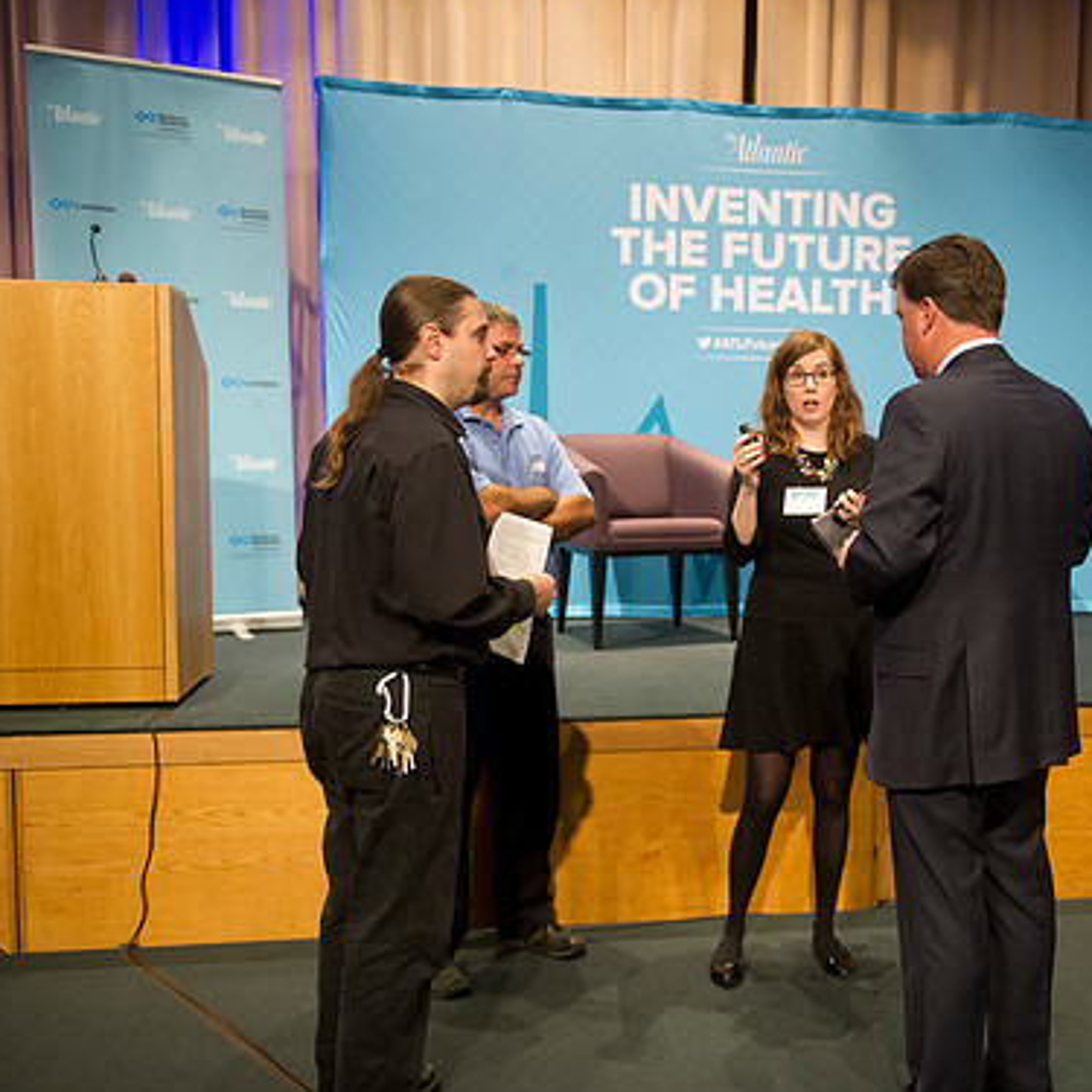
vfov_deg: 40.0
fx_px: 1499
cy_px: 550
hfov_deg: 39.2
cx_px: 786
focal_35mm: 42
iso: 2500
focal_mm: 32
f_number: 2.8
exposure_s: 1/160
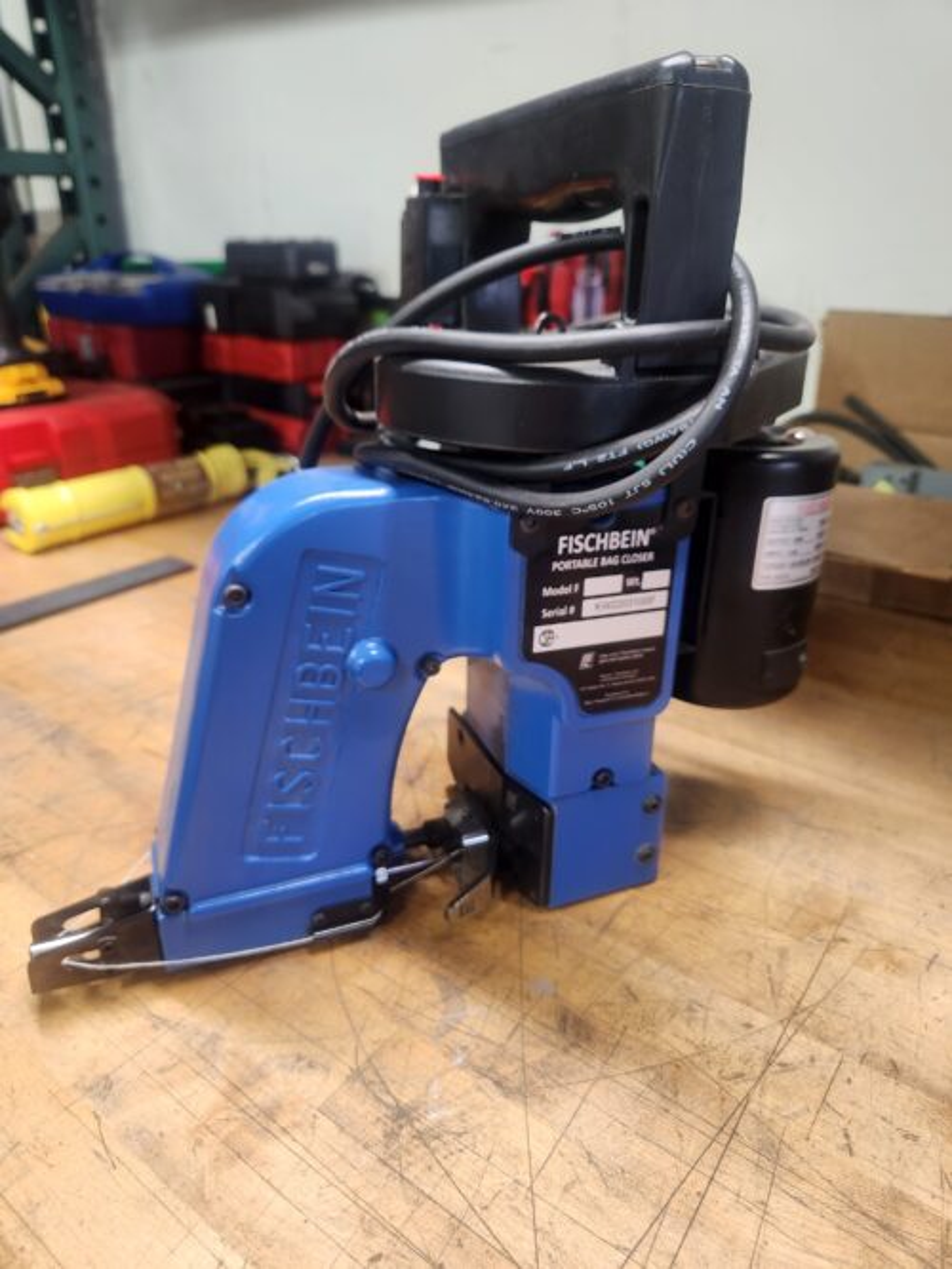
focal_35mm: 23
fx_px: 844
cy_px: 634
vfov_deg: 73.9
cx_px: 476
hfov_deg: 58.9
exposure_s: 1/120
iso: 320
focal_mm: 5.4
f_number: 1.8
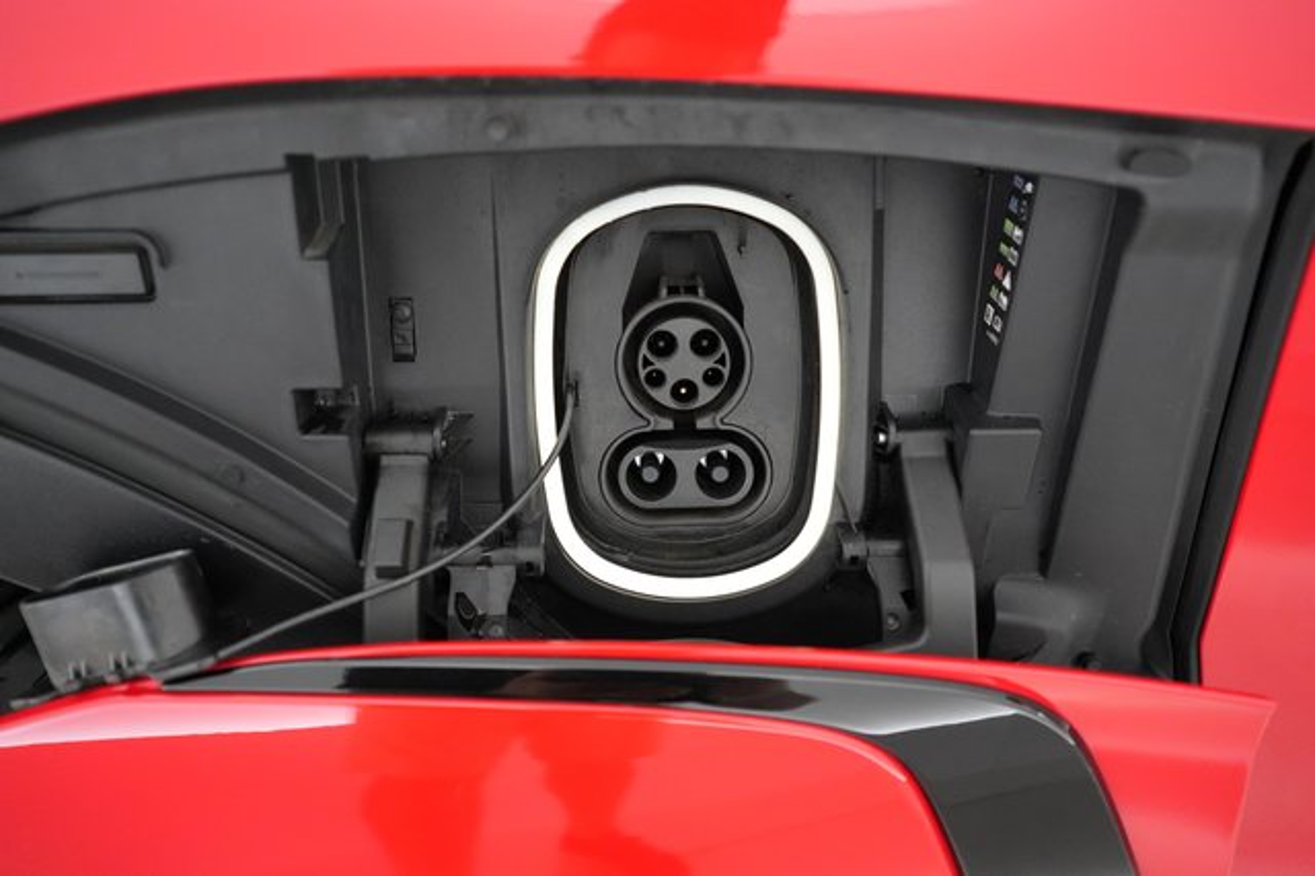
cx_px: 658
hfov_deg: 65.5
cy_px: 438
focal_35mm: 28
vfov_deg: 46.4
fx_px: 1022
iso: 6400
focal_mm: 28
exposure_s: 1/250
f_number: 2.8
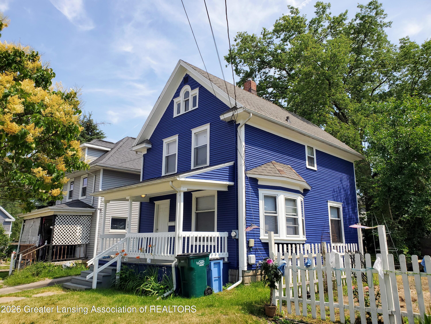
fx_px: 324
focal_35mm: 26
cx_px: 216
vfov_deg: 53.1
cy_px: 162
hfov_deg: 67.3
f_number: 2.4
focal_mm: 4.3
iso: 50
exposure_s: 1/976
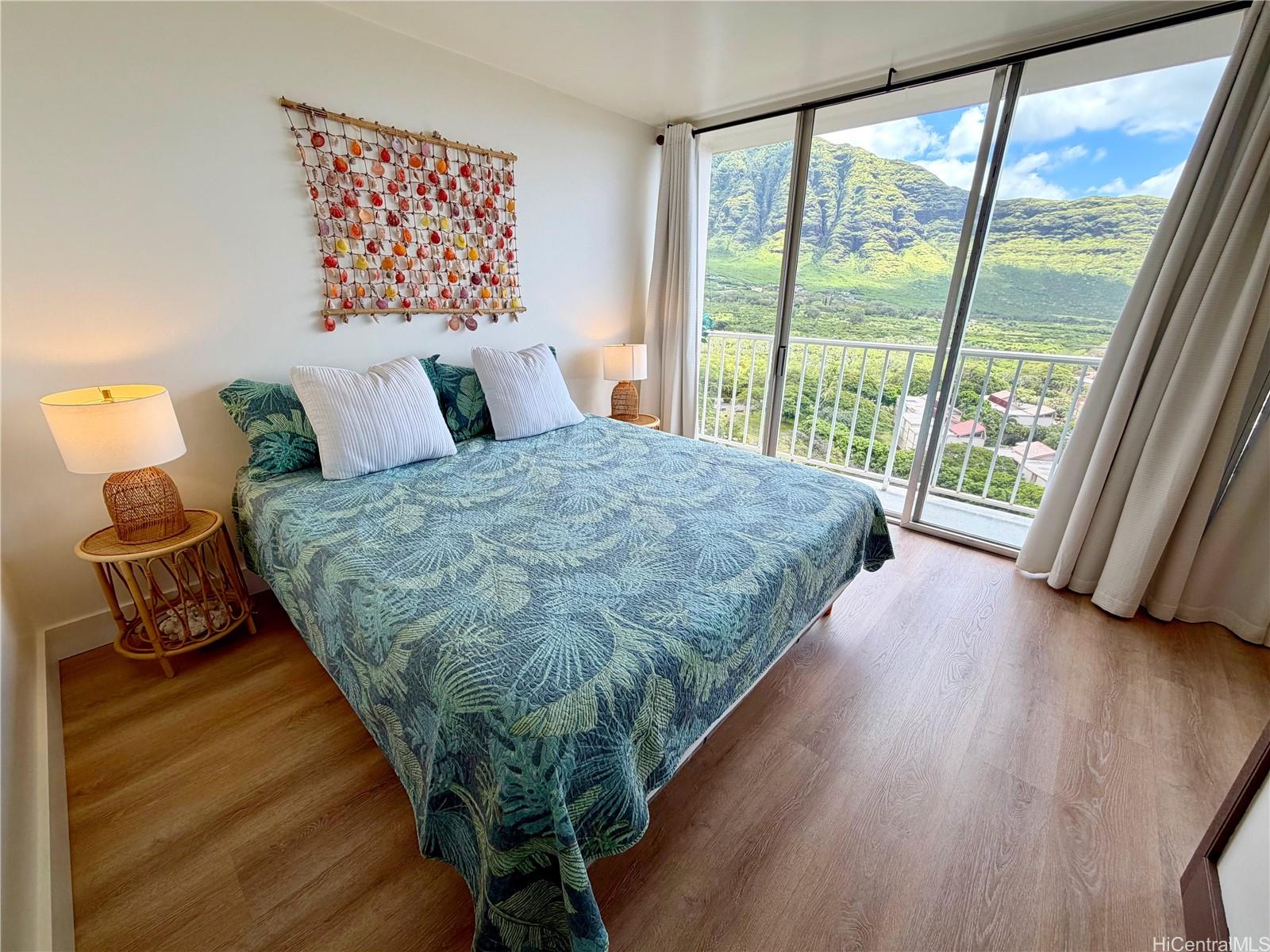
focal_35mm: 14
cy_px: 476
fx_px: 514
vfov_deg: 85.7
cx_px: 635
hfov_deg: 102.1
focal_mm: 2.22
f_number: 2.2
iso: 50
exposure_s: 1/300
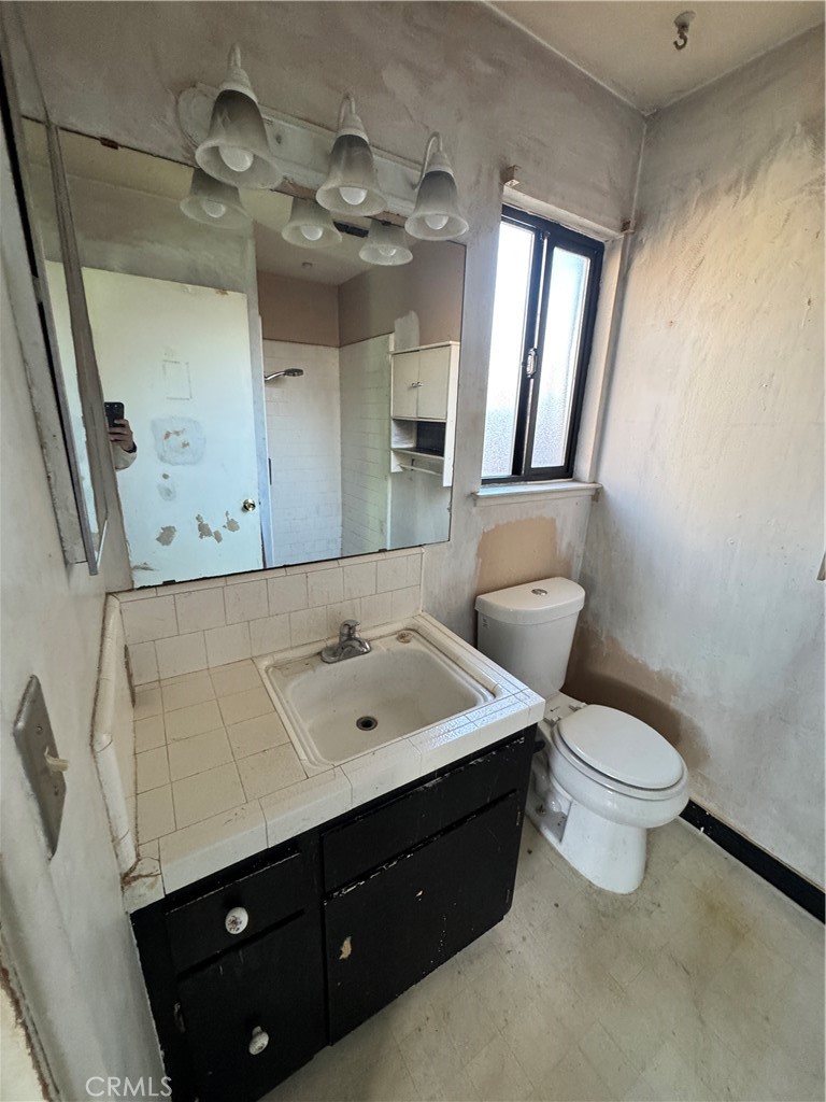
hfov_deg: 85.7
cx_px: 413
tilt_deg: -17.2
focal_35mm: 14
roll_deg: -1.2
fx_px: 445
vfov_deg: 102.1
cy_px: 551
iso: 320
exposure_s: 1/60
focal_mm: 2.22
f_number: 2.2
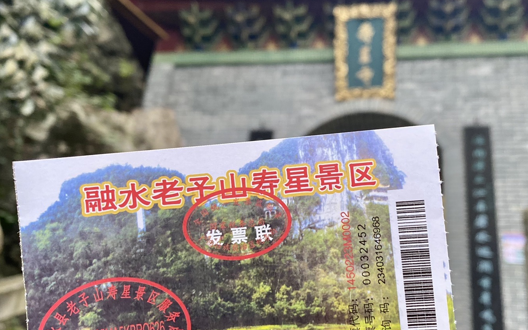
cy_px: 178
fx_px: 590
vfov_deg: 31.2
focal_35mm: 41
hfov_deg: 48.1
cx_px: 302
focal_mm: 4.25
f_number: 1.8
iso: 125
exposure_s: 1/121
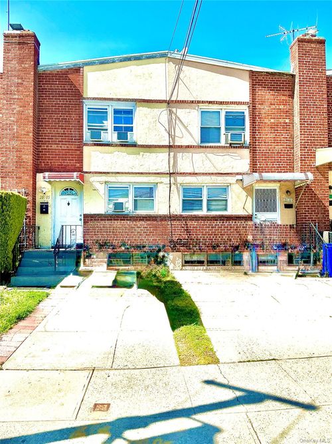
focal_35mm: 28
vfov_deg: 63.5
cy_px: 222
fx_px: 358
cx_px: 166
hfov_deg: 49.7
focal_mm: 3
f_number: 1.8
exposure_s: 1/1912
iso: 25
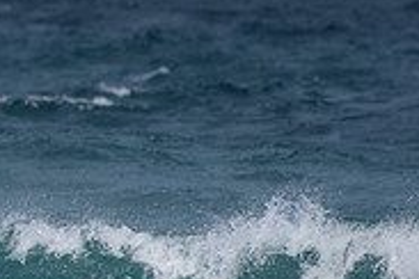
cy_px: 326
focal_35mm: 1944
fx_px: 22624
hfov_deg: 1.1
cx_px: -338
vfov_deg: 0.7
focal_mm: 500
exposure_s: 1/2000
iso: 64
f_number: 5.6
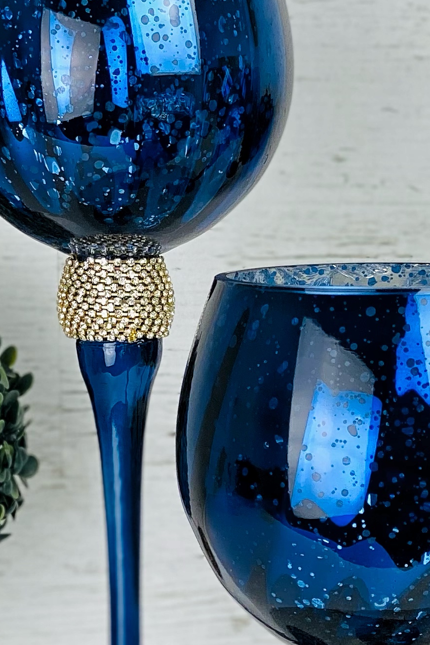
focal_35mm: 167
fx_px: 2991
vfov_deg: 12.2
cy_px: 588
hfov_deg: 8.2
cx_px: 434
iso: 20
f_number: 2
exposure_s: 1/141
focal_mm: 6
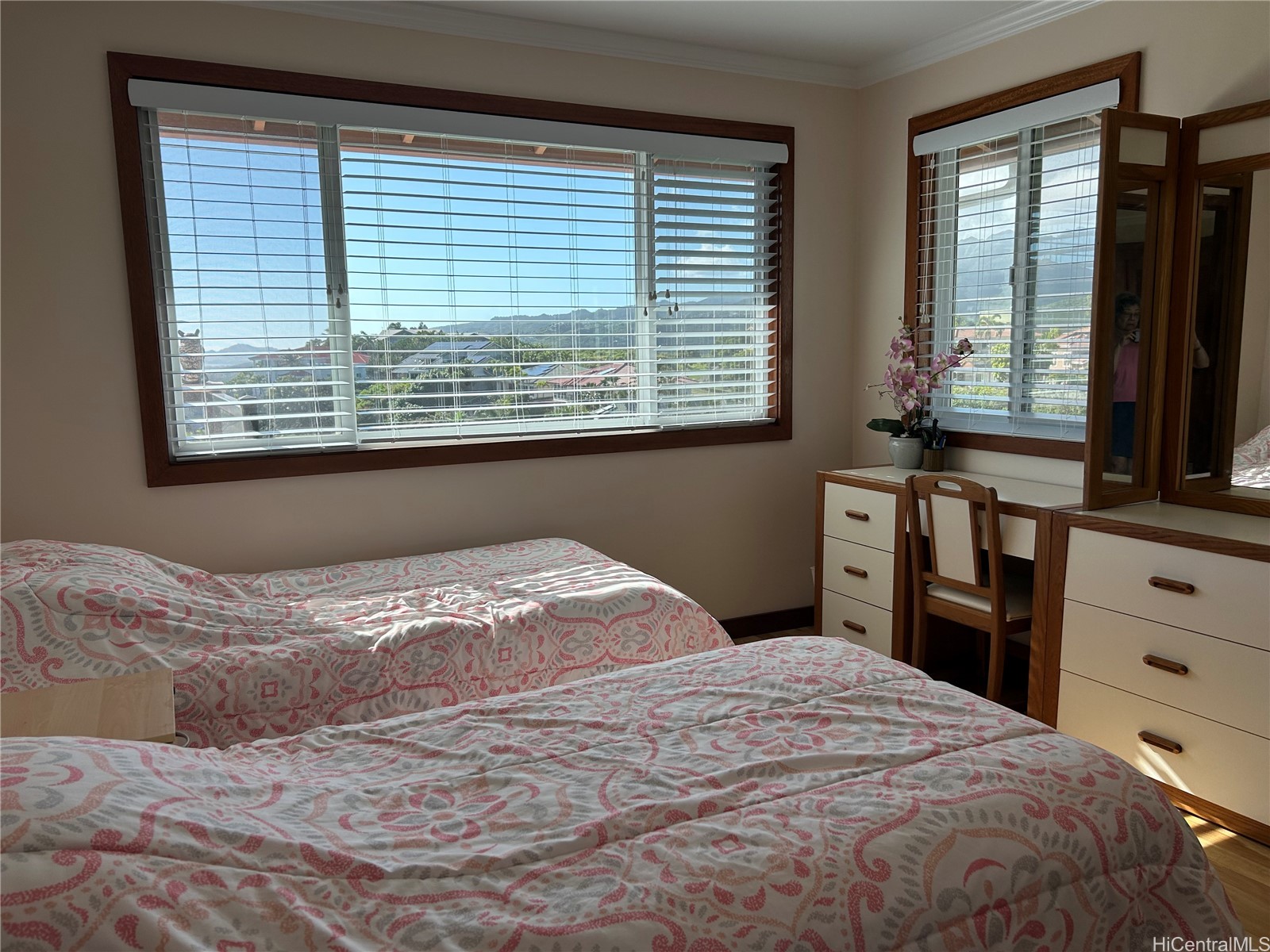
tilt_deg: -8.6
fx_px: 954
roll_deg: +1.8
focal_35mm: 26
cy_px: 476
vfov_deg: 53.1
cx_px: 635
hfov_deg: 67.3
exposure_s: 1/1196
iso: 50
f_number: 1.5
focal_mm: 5.7
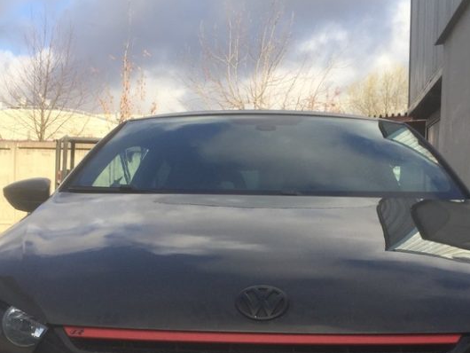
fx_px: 761
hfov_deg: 34.3
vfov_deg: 25.6
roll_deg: -3.1
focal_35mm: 56
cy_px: 294
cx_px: 255
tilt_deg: -2.4
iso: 32
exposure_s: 1/1068
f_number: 2.2
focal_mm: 4.15
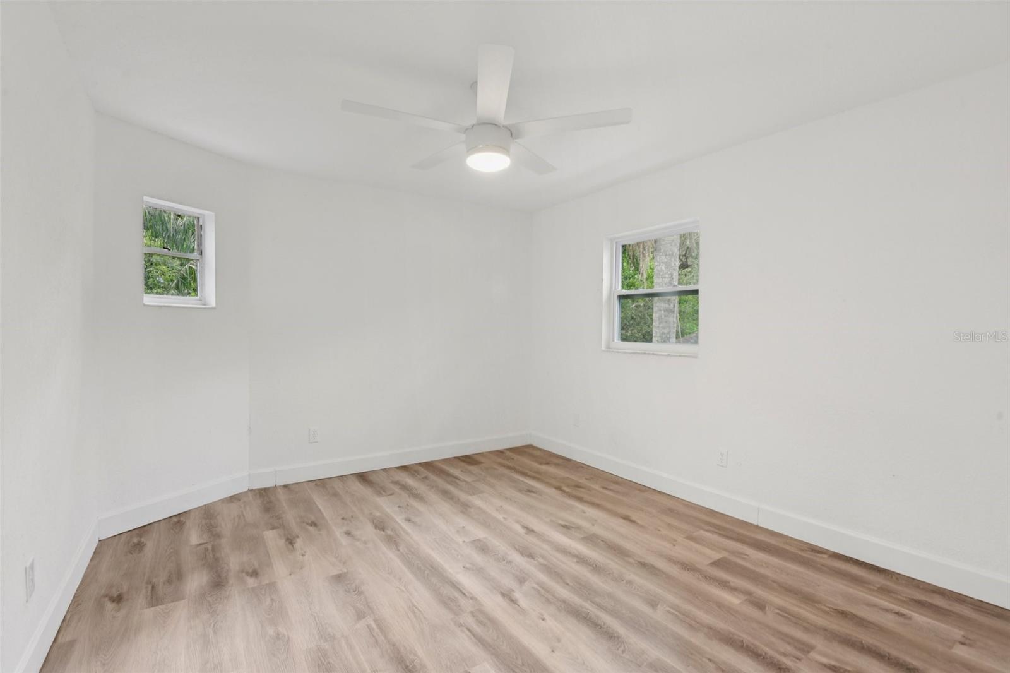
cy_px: 336
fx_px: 449
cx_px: 505
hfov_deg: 96.7
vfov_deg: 73.7
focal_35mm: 16
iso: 400
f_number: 8
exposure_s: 1/15
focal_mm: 16
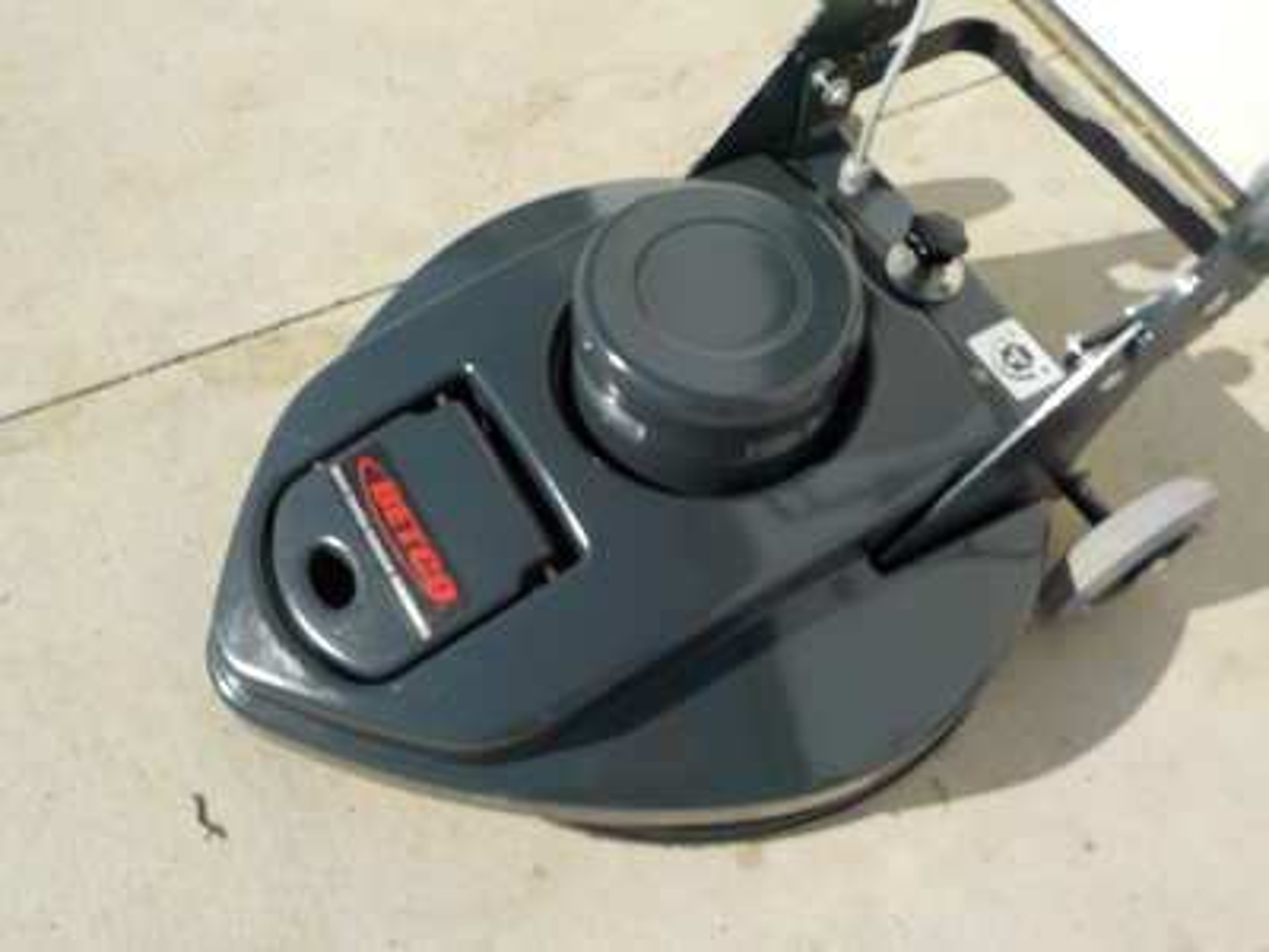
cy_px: 476
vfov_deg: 46.8
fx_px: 1100
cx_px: 634
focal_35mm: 30
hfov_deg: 60.0
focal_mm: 4.1
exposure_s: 1/1250
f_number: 3.3
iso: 125
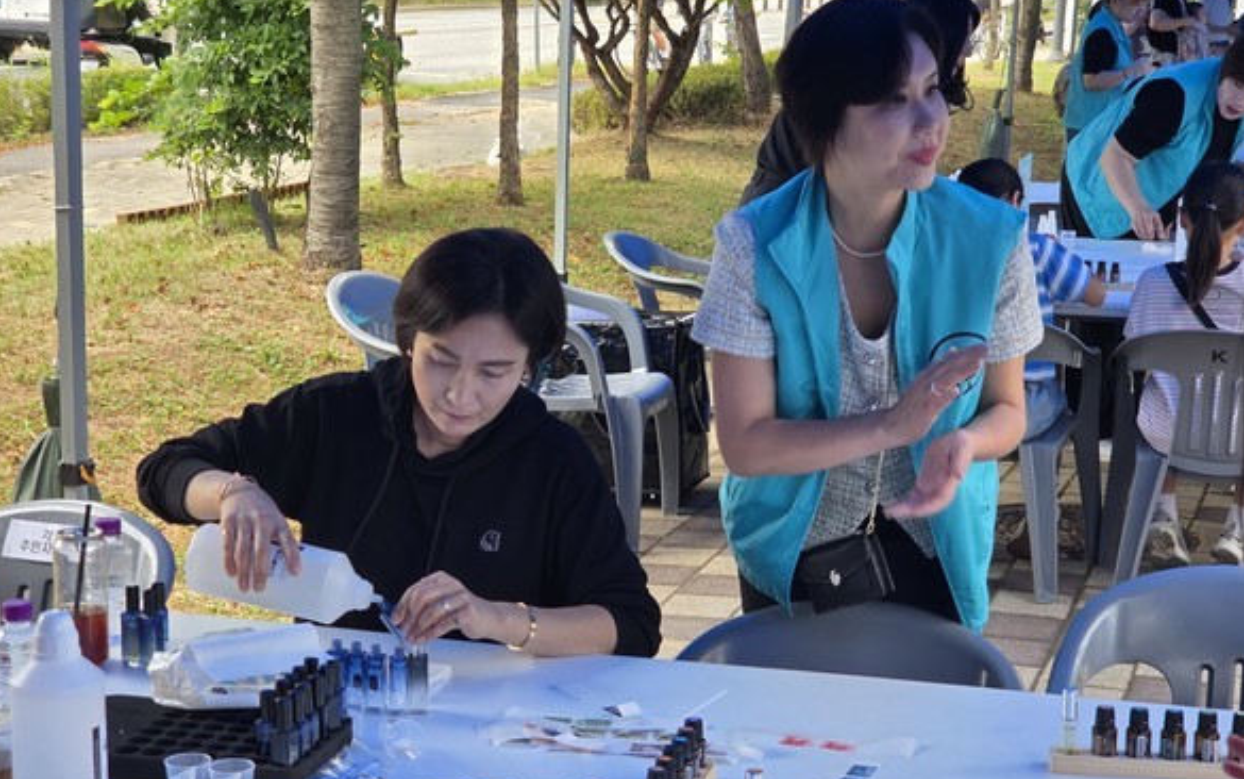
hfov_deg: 27.5
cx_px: 617
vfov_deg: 17.4
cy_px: 468
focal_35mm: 75
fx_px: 2543
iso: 25
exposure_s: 1/157
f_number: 2.4
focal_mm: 7
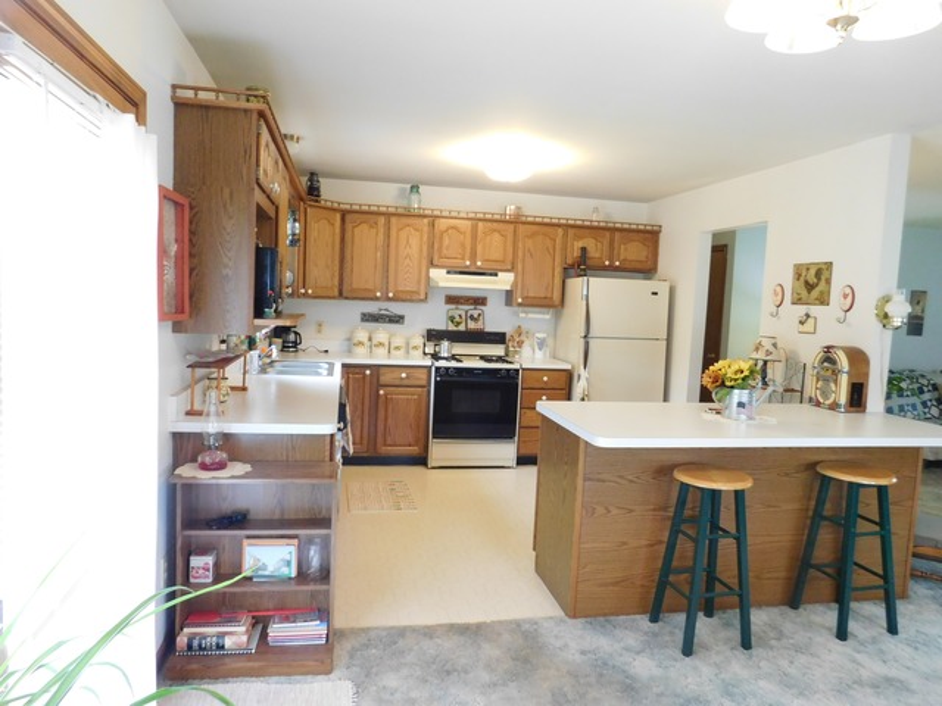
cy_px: 353
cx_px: 471
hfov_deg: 73.9
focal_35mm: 23
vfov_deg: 58.9
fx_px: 626
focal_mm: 4
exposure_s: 1/30
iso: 360
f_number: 3
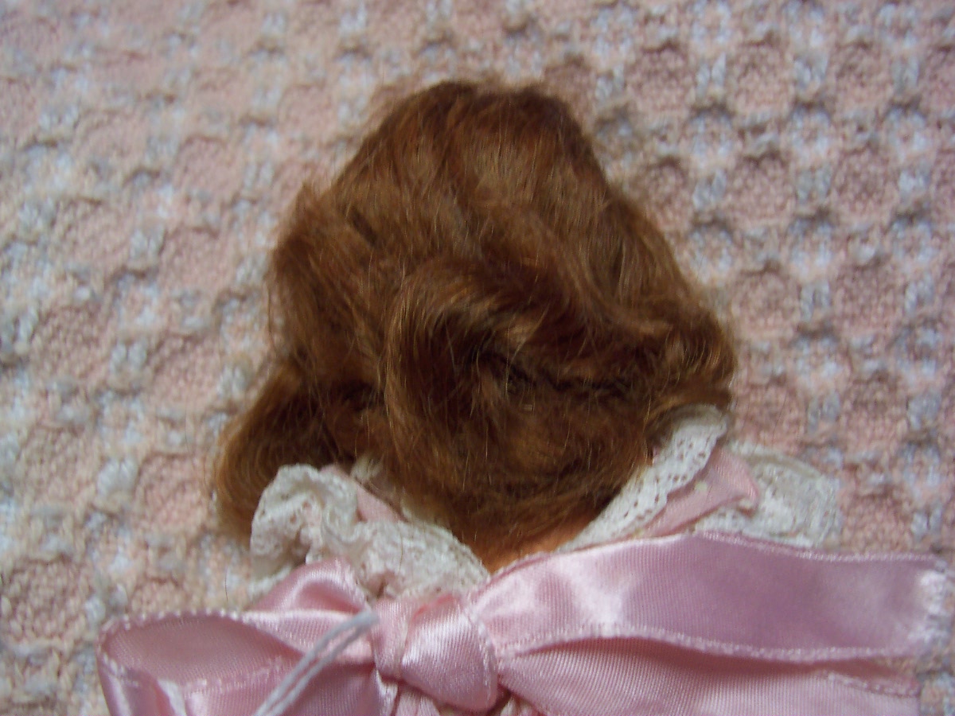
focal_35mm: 37
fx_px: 1021
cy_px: 358
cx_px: 478
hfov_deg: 50.1
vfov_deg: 38.7
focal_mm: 5.6
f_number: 2.8
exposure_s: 1/60
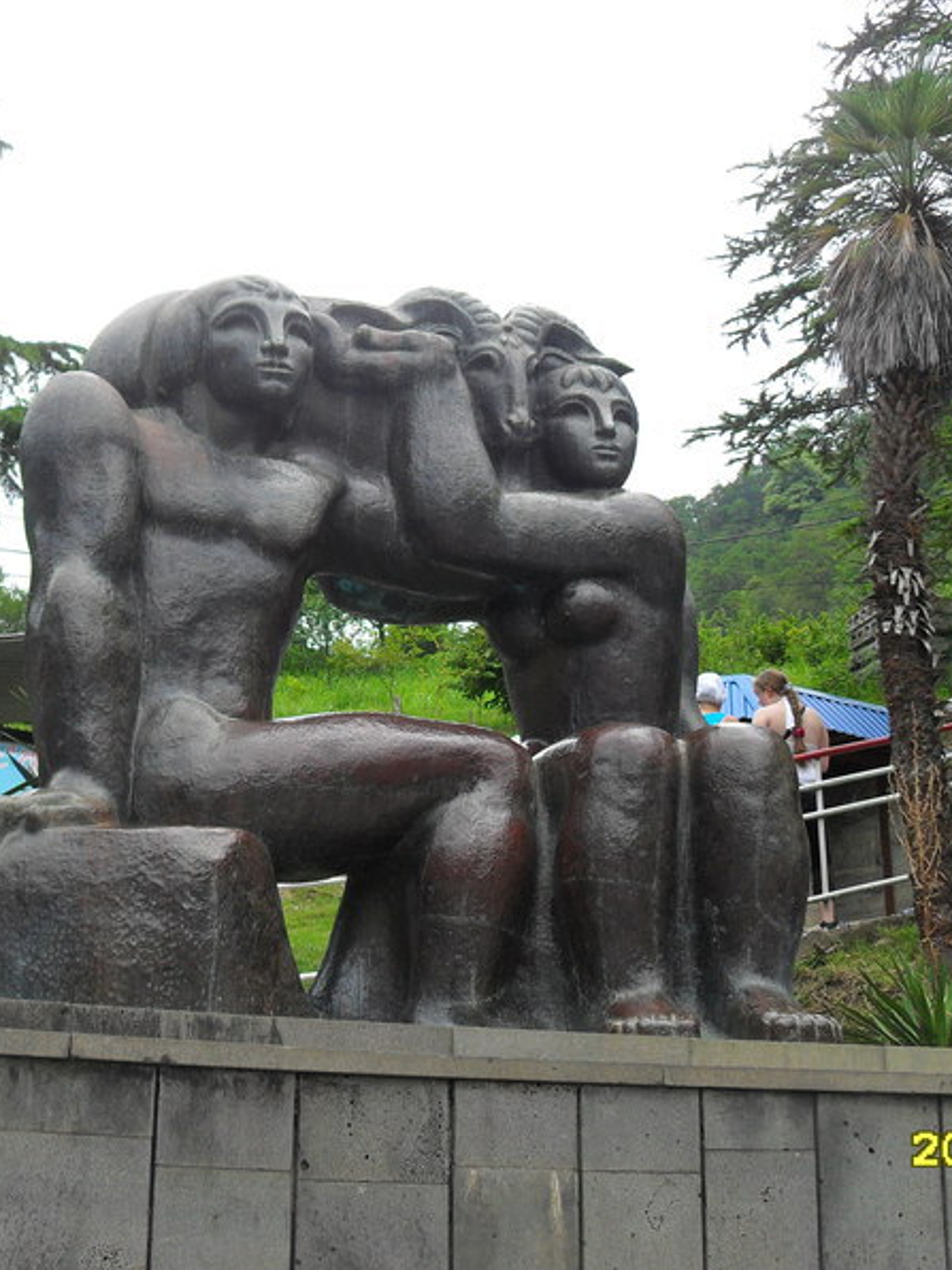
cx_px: 400
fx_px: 1723
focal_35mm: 47
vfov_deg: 40.4
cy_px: 633
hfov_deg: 30.8
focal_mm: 6.2
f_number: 2.8
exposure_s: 1/350
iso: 100
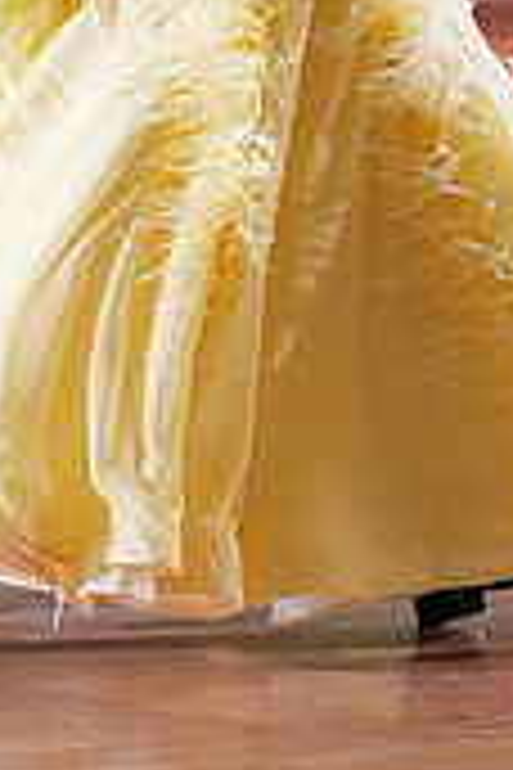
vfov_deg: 3.0
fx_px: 14534
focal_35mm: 680
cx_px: 214
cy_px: -360
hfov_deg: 2.0
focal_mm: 200
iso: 10000
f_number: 5.6
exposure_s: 1/400
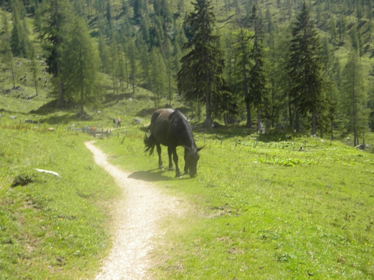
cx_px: 187
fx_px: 508
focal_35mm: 47
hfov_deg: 40.4
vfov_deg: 30.9
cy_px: 140
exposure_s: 1/417
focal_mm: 8.6
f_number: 3.9
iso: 80
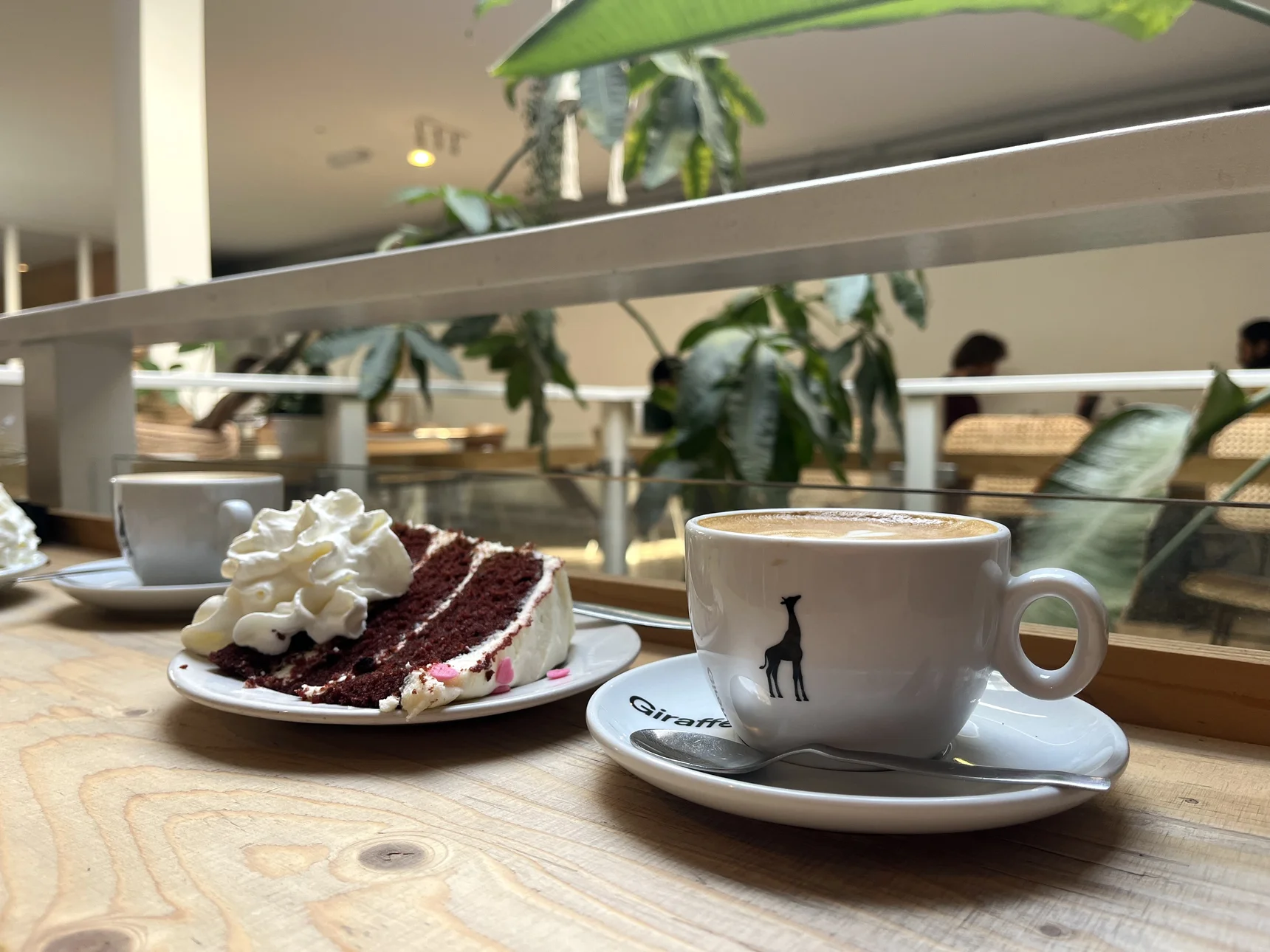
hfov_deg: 67.3
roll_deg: +0.4
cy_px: 476
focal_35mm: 26
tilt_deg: -4.4
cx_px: 635
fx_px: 954
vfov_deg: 53.1
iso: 80
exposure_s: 1/122
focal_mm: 5.1
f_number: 1.6
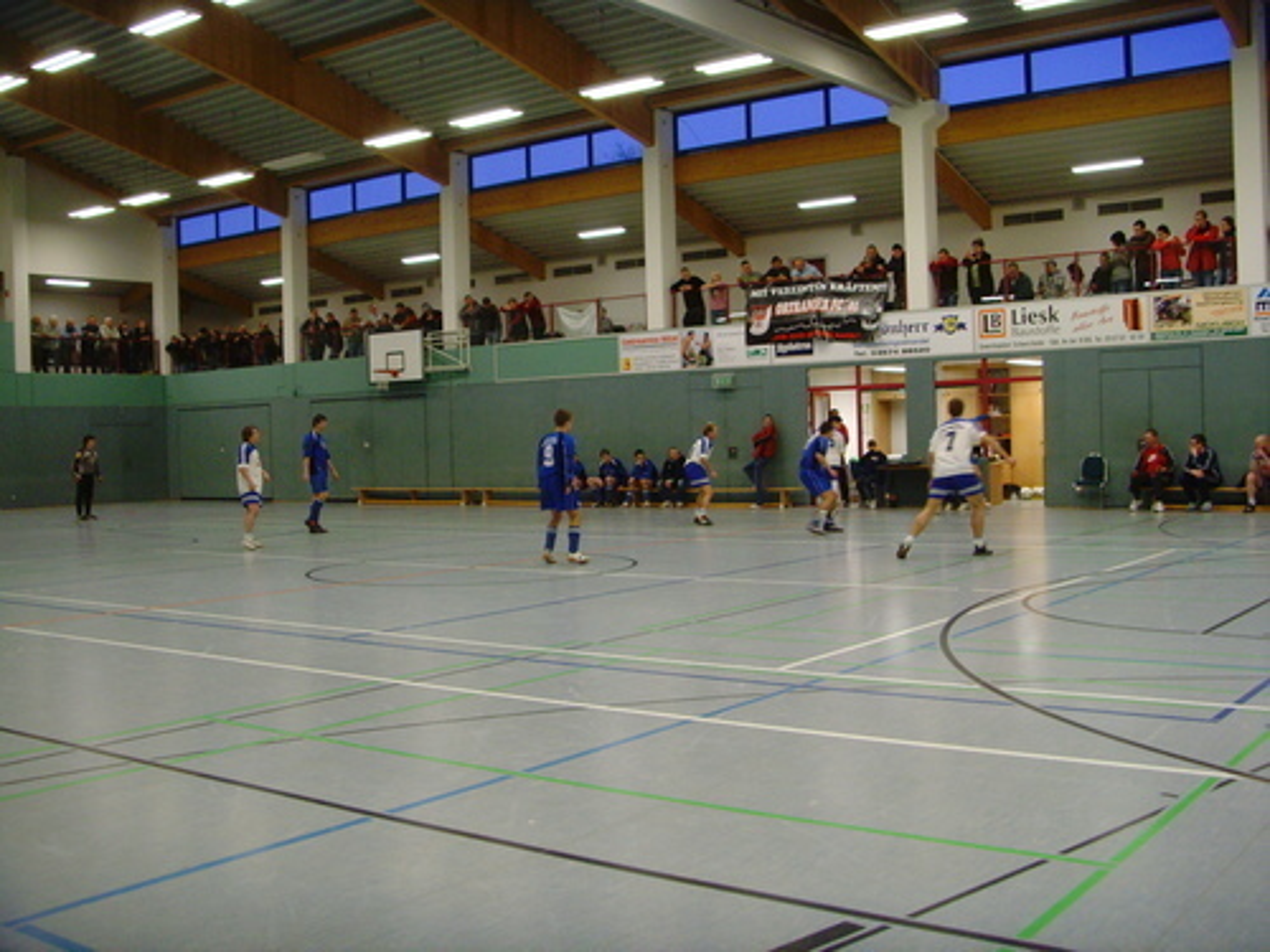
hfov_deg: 47.9
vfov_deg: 36.8
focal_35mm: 39
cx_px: 635
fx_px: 1431
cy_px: 476
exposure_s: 1/20
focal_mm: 6.6
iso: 200
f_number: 3.5
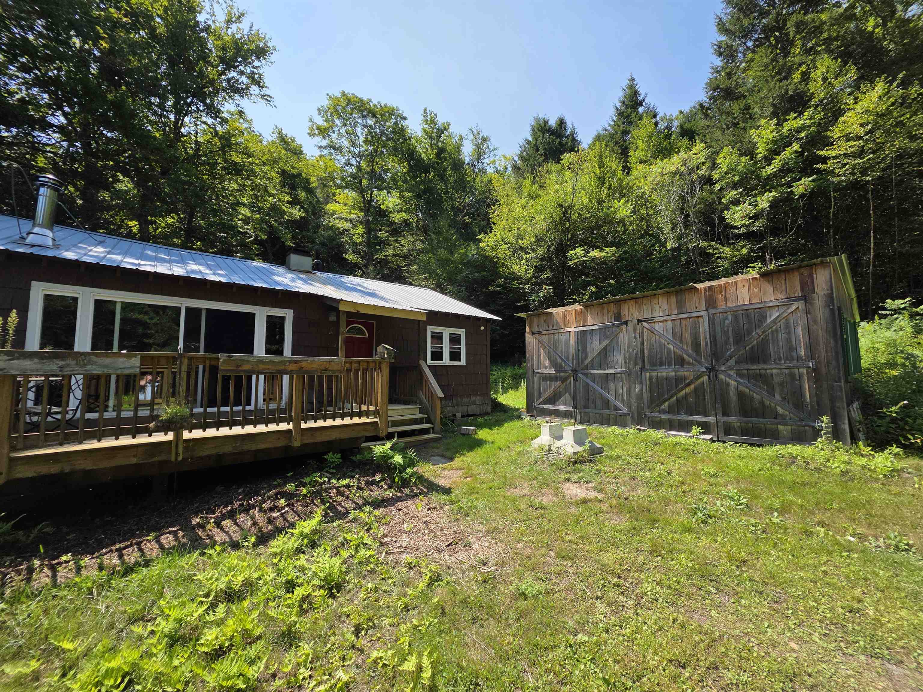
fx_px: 347
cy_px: 346
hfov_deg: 106.2
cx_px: 462
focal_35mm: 13
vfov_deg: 89.9
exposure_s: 1/1546
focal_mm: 2.2
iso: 40
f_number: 1.9
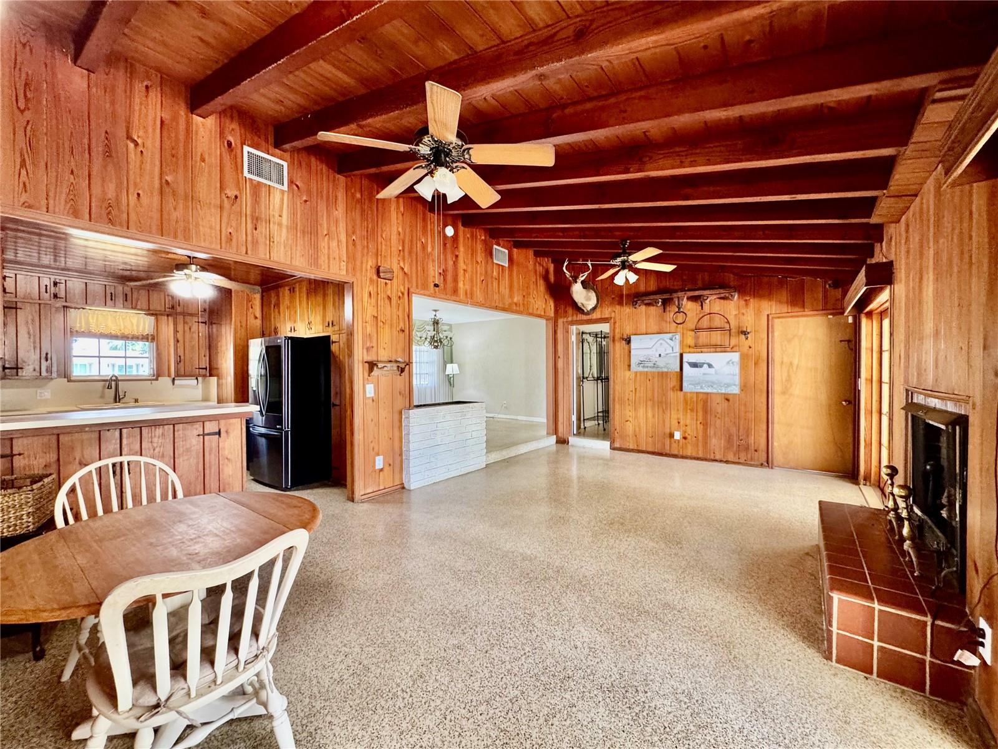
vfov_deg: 85.7
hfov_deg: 102.1
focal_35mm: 14
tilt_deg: -1.1
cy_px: 374
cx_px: 499
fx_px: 404
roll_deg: +0.3
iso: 400
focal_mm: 2.22
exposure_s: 1/60
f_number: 2.2
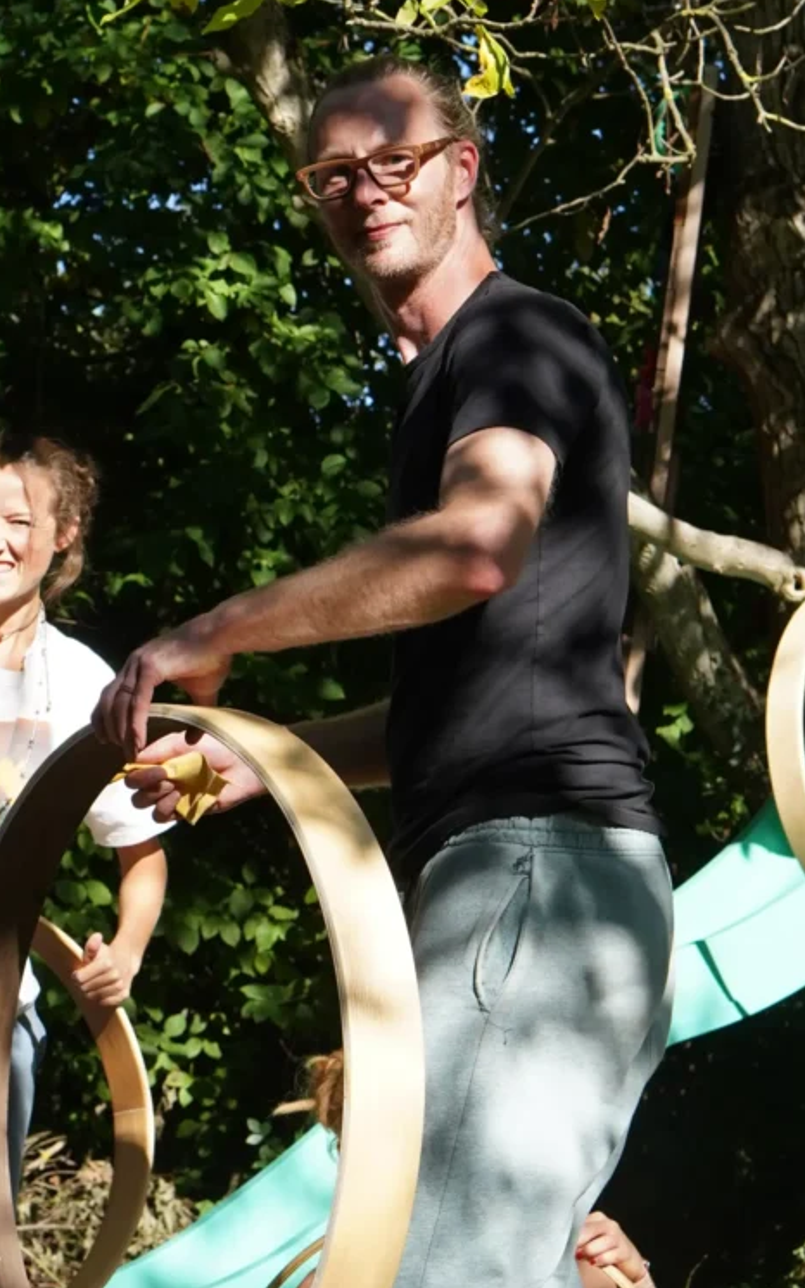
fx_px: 3687
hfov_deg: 12.5
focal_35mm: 105
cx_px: 360
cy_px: 530
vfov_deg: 19.8
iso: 1000
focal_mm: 50
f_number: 7.1
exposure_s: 1/1000
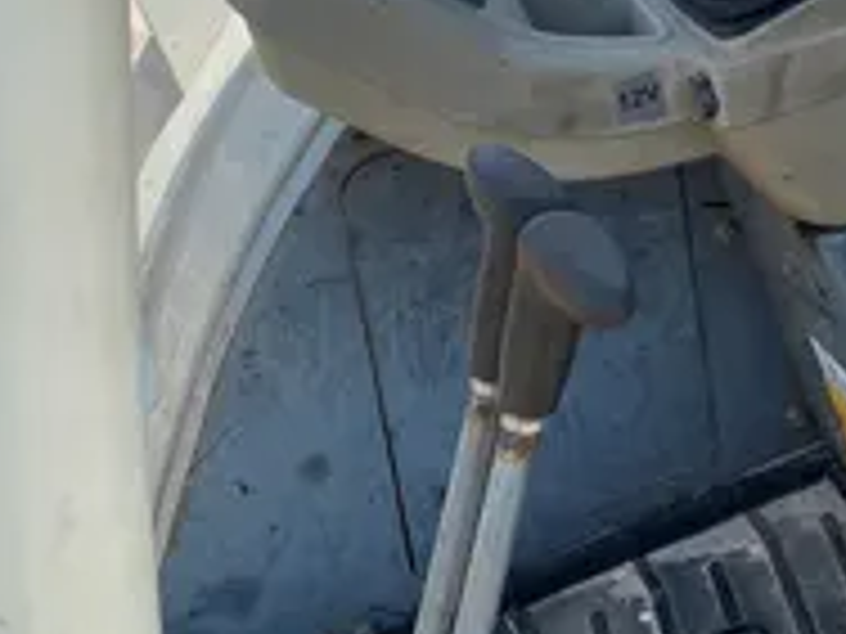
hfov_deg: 23.1
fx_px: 1857
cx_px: 1066
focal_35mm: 76
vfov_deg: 18.0
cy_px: -205
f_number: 1.8
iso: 32
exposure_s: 1/1927
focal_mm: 4.25
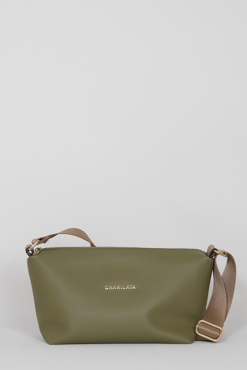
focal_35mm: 82
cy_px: 185
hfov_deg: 16.7
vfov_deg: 24.8
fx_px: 844
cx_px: 124
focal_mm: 54.5
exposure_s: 1/125
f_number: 7.1
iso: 1000
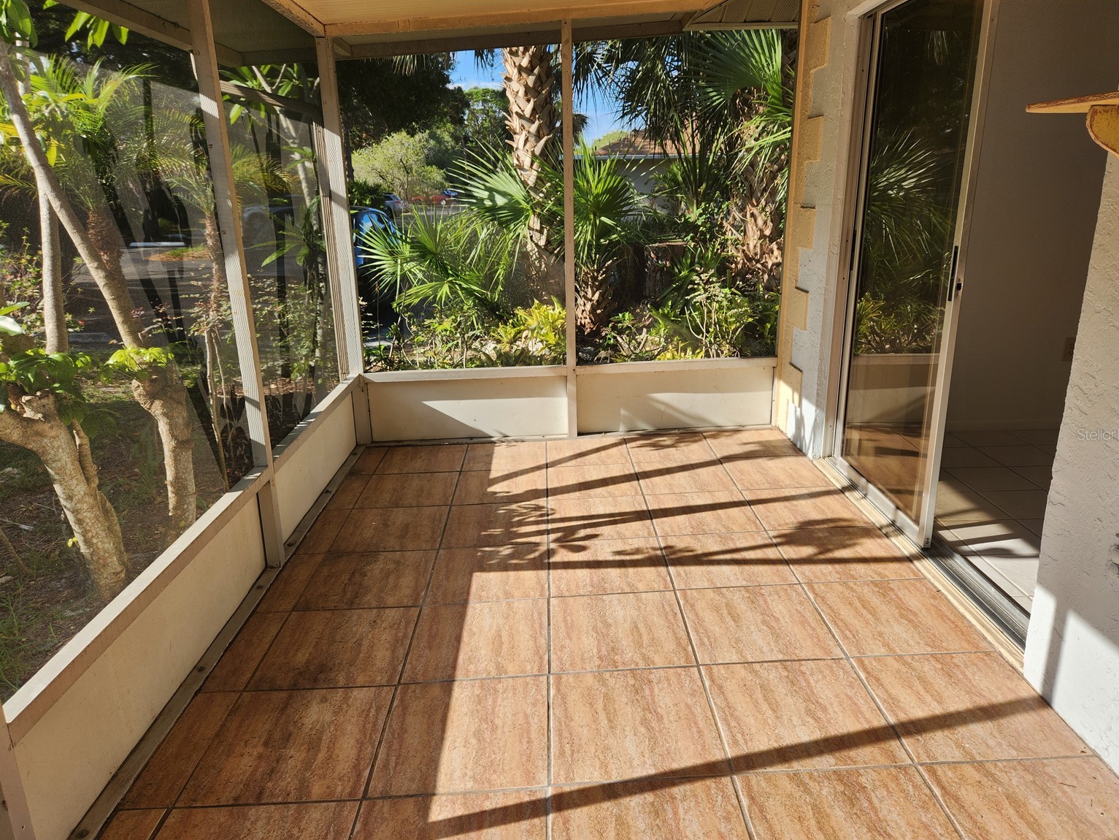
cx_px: 562
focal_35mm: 24
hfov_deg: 71.6
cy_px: 434
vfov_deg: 56.8
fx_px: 776
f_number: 1.8
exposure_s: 1/514
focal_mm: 5.4
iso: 20
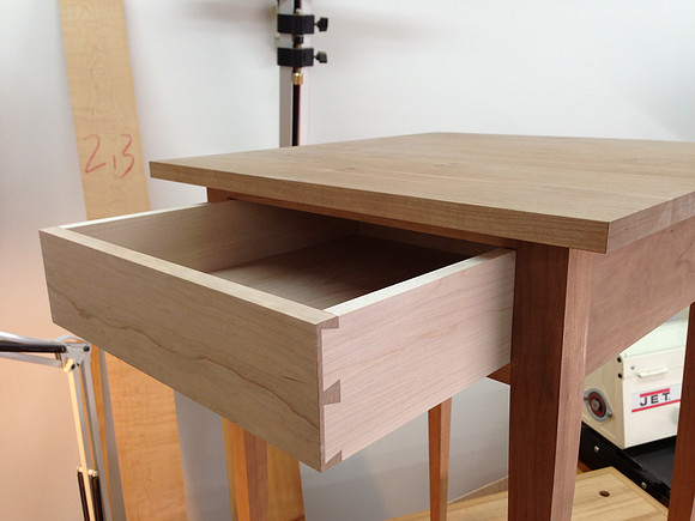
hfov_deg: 55.4
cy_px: 260
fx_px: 663
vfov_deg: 42.9
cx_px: 348
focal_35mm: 33
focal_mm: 4.13
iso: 50
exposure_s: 1/40
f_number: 2.4
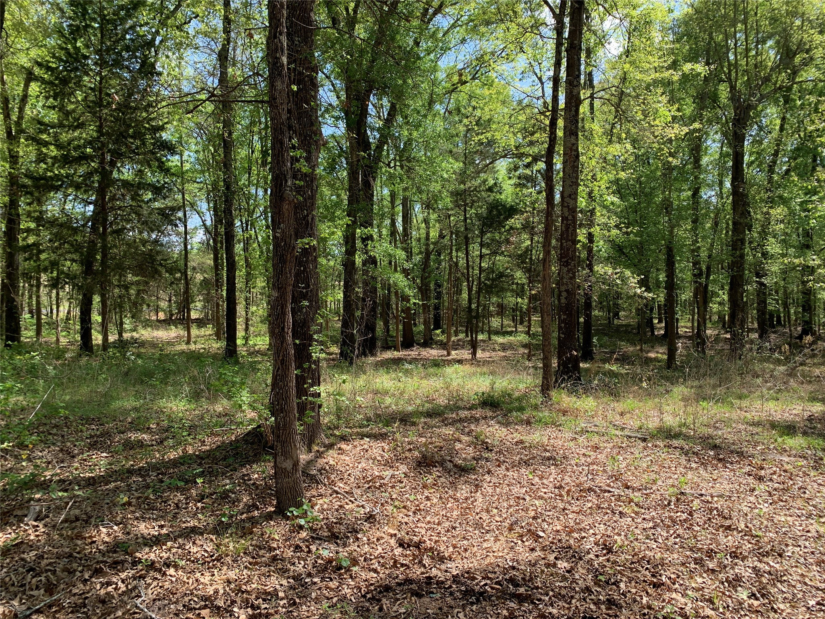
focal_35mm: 26
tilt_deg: -1.4
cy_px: 310
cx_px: 412
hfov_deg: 67.3
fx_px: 620
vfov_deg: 53.1
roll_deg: -1.2
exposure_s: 1/529
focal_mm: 4.25
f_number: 1.8
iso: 25
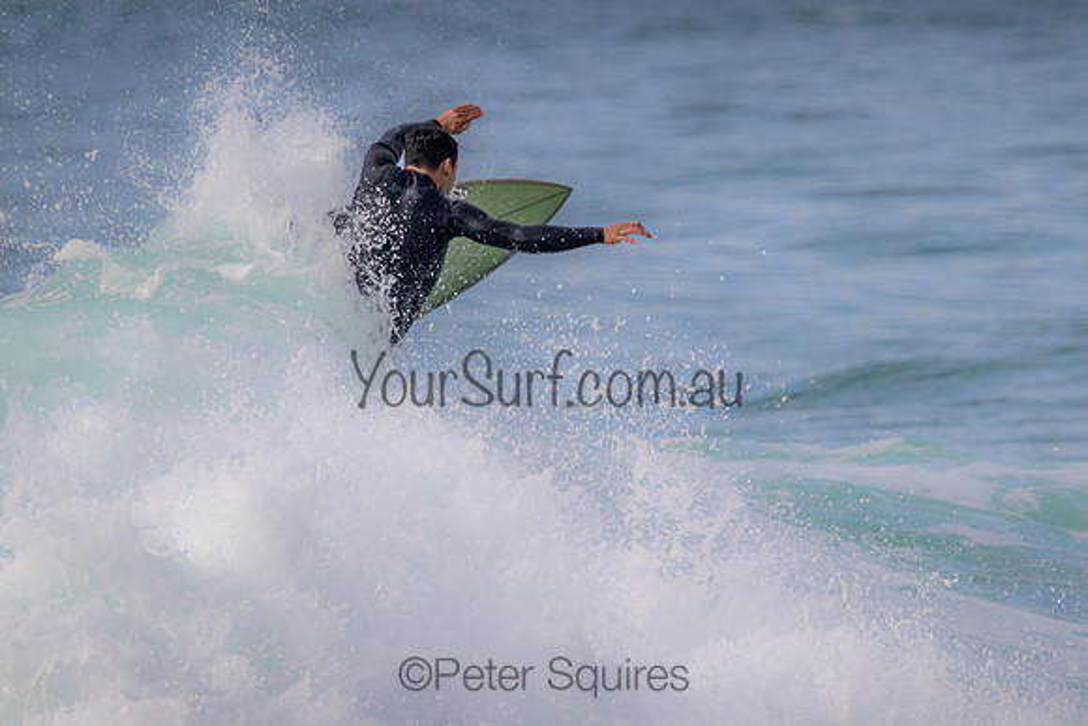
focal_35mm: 1072
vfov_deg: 1.3
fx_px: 32410
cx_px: 712
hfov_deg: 1.9
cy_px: 376
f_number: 11
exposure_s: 1/2000
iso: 1400
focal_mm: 800
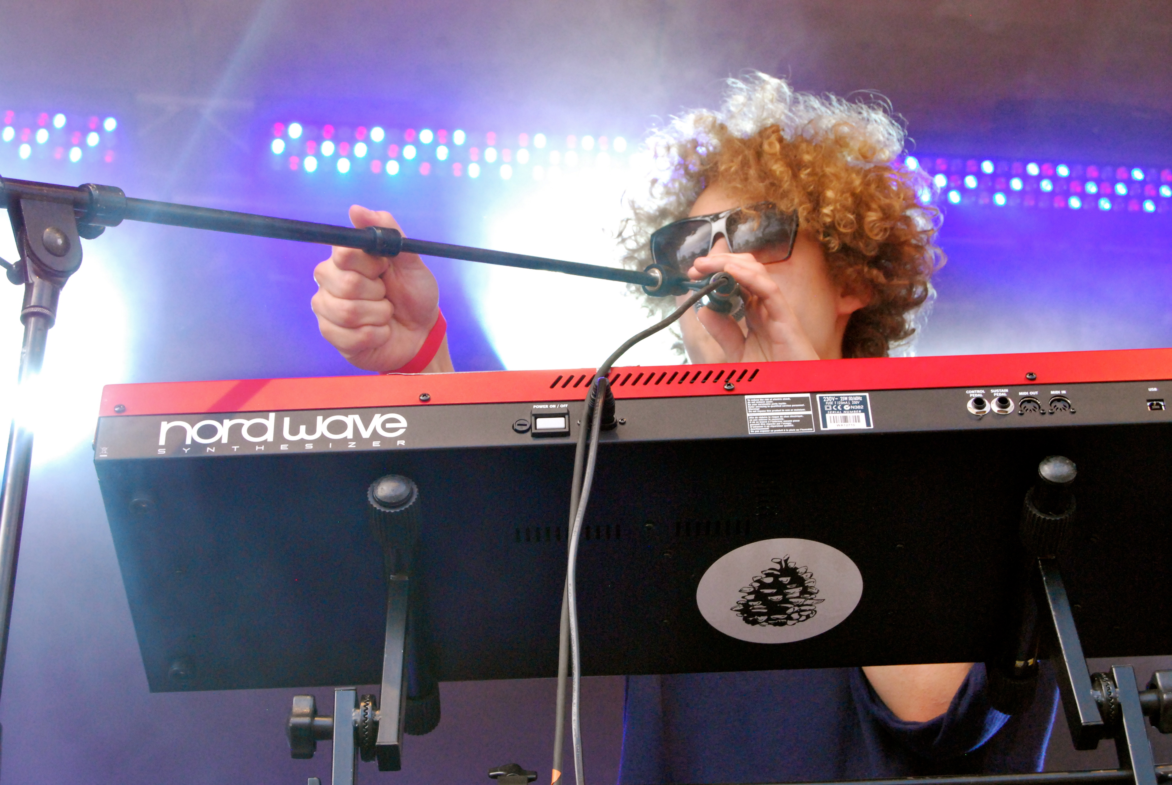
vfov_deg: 19.0
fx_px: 2347
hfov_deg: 28.0
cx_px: 586
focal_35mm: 72
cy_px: 392
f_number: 10
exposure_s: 1/400
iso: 1600
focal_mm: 48
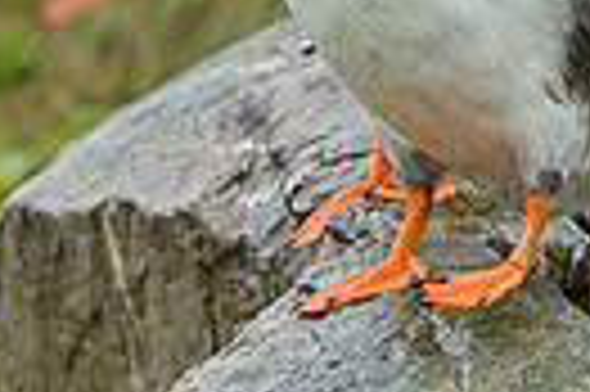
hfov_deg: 0.9
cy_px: -130
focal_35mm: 2379
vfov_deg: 0.6
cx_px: 512
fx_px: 38940
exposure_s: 1/320
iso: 800
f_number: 8
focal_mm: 500
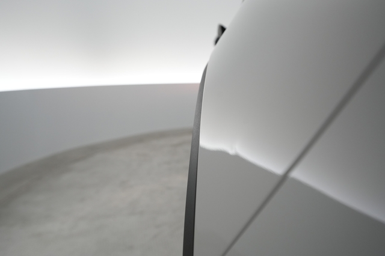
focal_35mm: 28
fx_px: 299
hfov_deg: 65.5
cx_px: 192
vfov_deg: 46.4
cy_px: 128
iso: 1600
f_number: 5
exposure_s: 1/100
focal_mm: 28
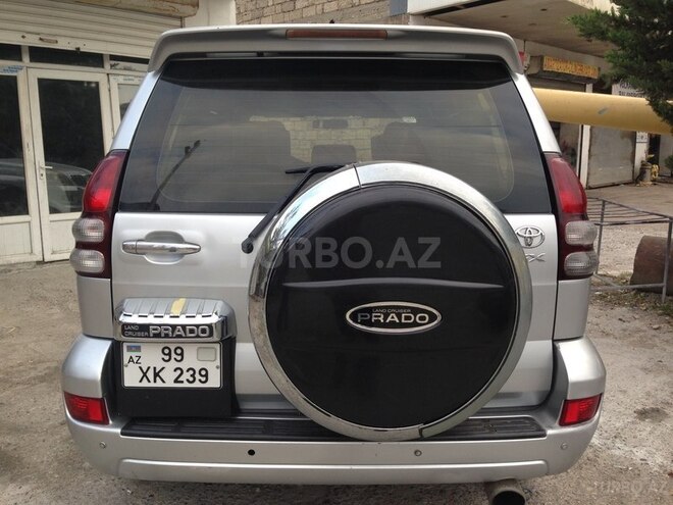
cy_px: 252
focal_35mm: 33
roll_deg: +1.6
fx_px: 642
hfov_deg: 55.4
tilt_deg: -6.7
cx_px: 336
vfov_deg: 42.9
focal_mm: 4.12
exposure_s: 1/165
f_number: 2.4
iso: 50
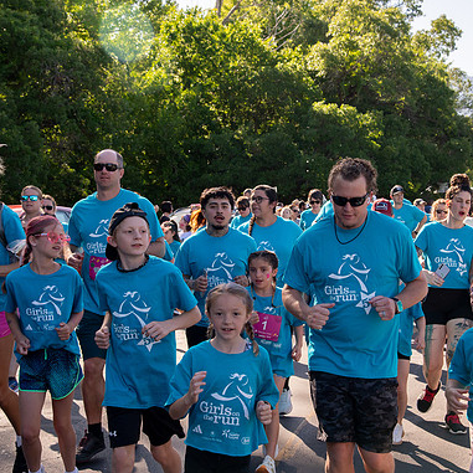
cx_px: 235
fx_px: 1082
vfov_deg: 24.6
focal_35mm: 70
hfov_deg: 24.7
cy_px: 215
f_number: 8
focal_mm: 48
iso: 800
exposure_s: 1/1000
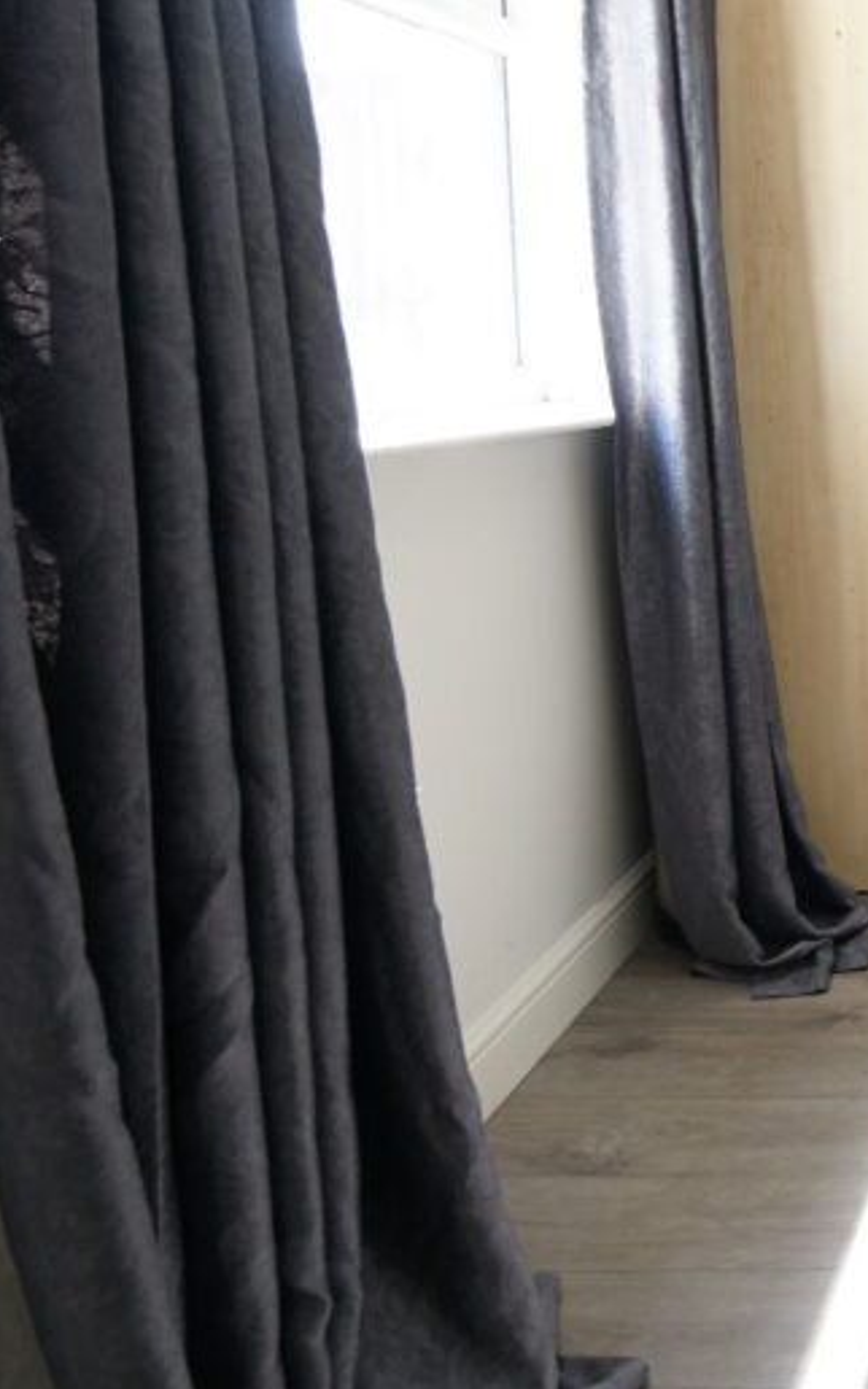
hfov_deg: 27.2
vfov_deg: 50.6
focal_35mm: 38
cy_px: 468
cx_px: 1178
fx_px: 1438
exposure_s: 1/80
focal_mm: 16
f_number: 5
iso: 500
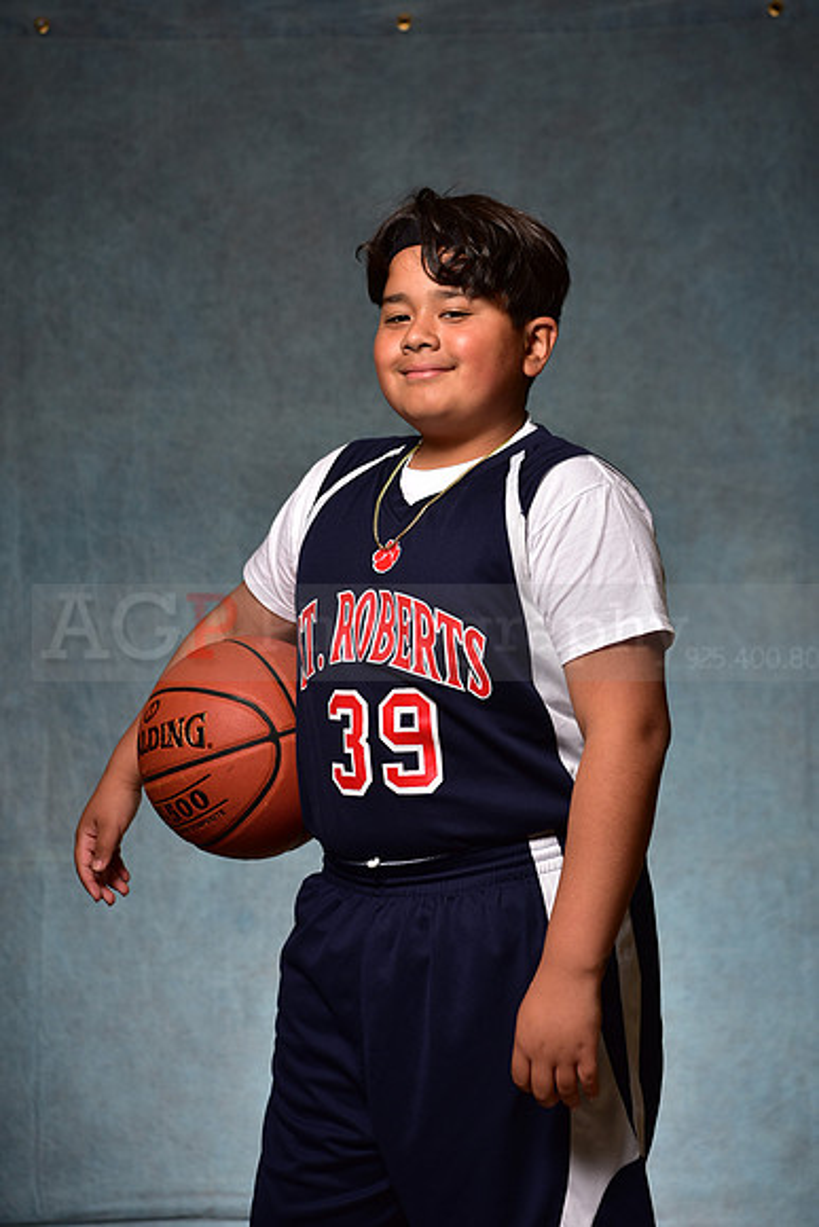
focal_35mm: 70
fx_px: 2387
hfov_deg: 19.5
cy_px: 614
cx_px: 410
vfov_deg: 28.8
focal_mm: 70
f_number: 5
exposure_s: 1/200
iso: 100
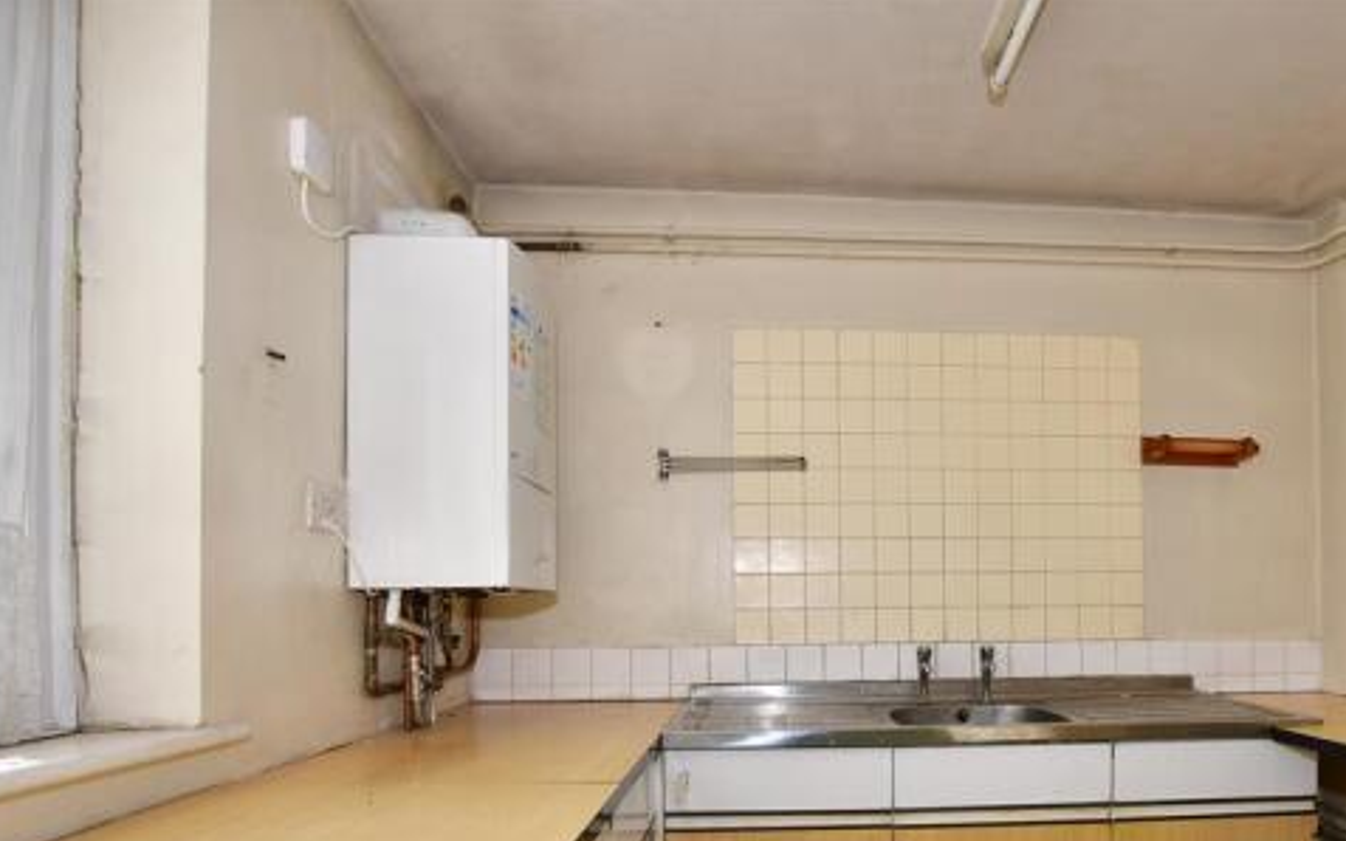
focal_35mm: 21
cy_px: 611
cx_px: 849
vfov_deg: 55.0
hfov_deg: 80.6
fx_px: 770
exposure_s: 1/200
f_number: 7.1
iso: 250
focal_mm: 10
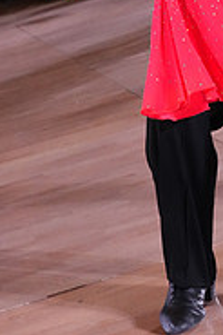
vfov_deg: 12.6
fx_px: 1461
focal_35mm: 157
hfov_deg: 8.6
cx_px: 264
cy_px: -110
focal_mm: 50
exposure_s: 1/400
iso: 8000
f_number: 5.6
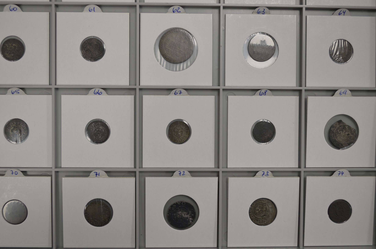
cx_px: 188
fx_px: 469
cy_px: 124
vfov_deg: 29.7
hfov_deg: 43.7
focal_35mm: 45
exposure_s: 1/60
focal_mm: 30
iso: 320
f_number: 4.5
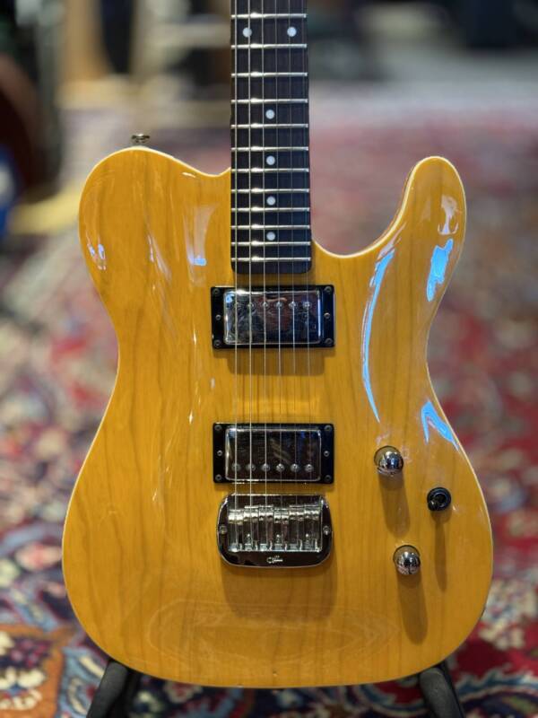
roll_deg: -0.1
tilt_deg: -23.8
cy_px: 359
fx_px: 995
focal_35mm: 48
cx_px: 269
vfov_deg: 39.7
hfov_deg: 30.3
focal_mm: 6.76
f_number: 1.78
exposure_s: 1/40
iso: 320
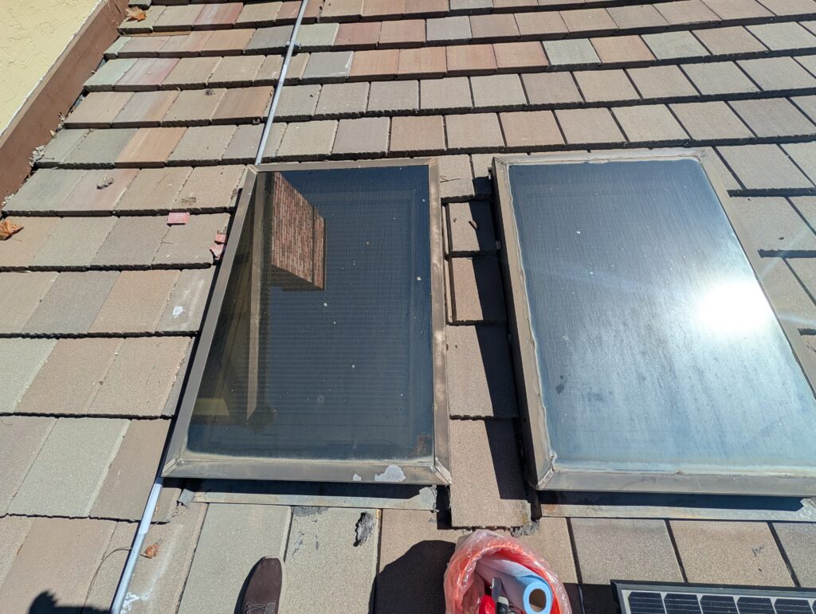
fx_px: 283
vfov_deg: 94.6
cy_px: 307
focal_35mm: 12
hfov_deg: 110.5
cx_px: 408
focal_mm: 2.02
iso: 40
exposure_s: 1/5848
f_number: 1.7
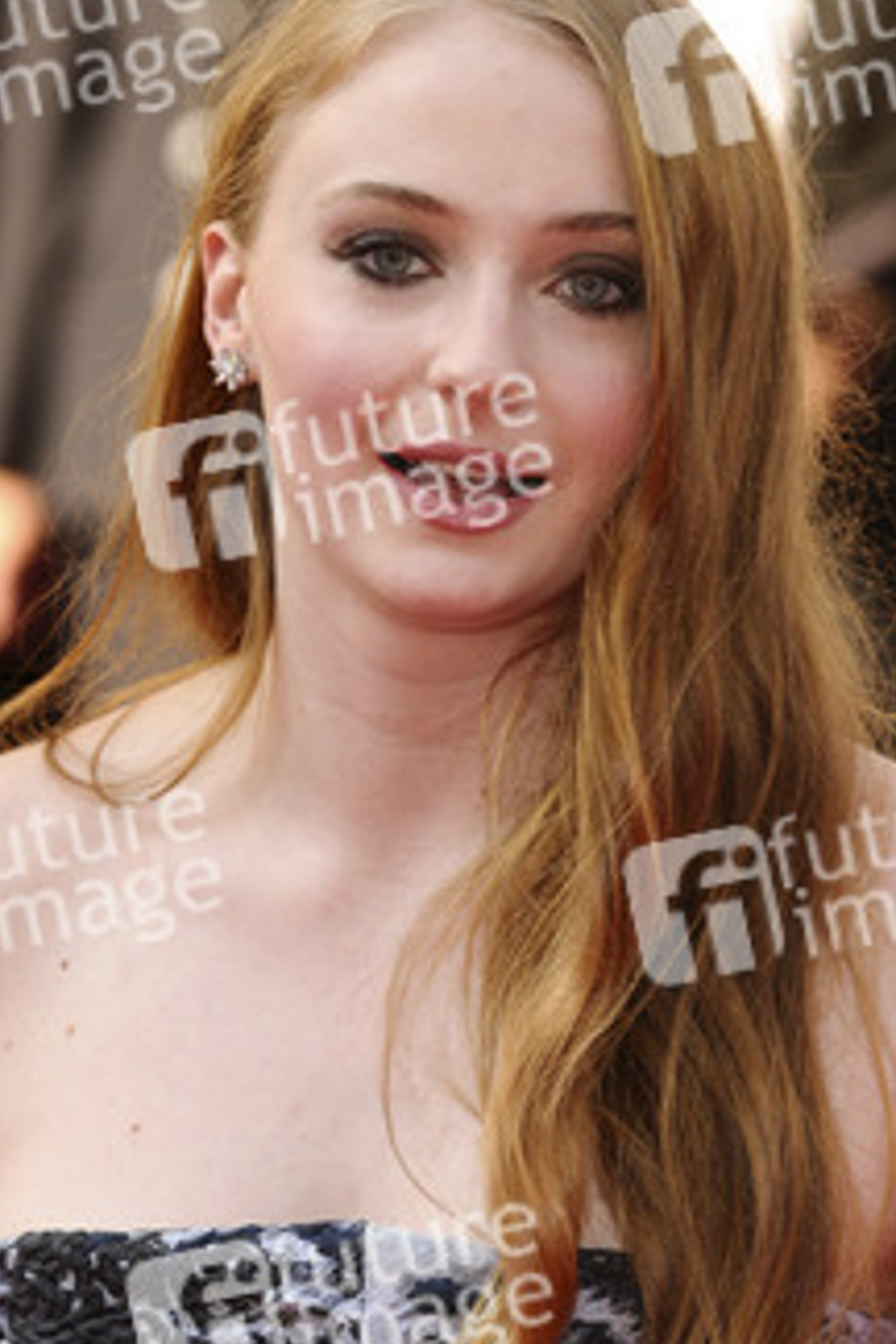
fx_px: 12790
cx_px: 463
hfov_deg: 4.0
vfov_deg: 6.0
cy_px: 680
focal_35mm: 343
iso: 250
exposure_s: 1/250
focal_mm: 185
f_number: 5.6
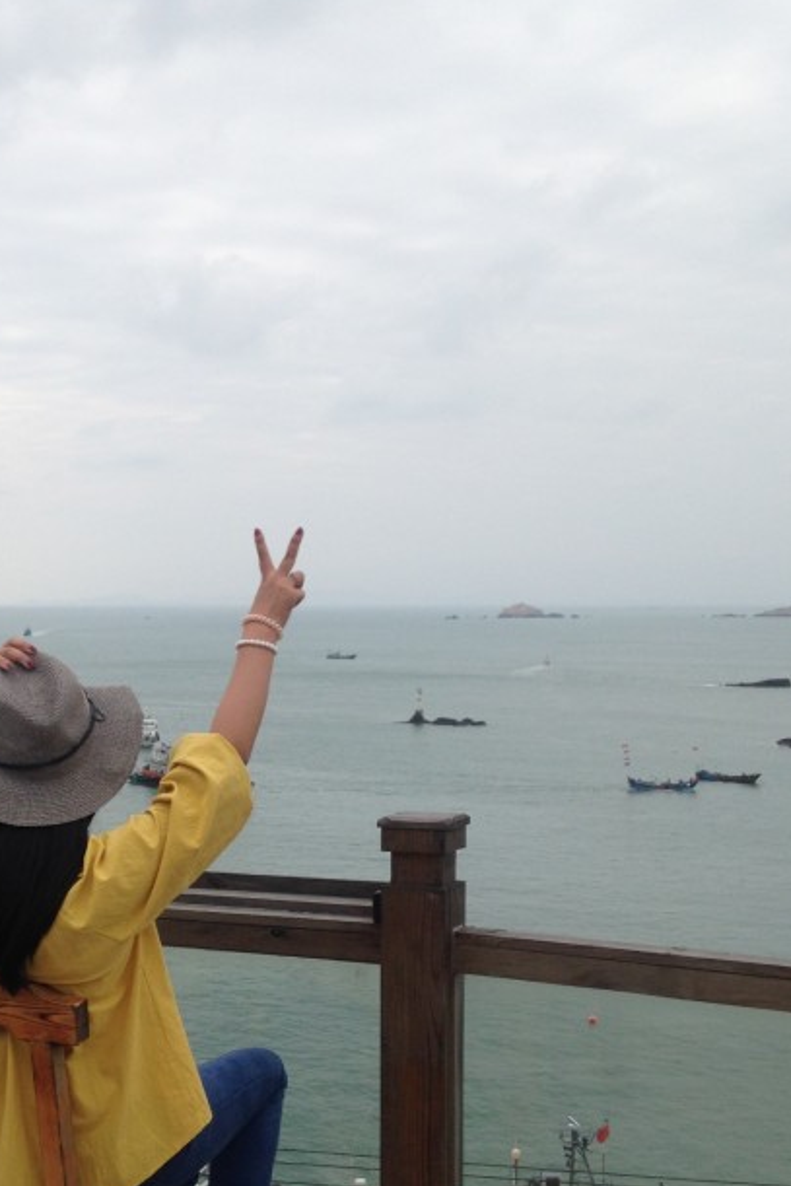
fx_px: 1680
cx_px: 227
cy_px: 716
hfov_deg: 26.3
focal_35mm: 51
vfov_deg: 38.7
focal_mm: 4.12
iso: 50
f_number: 2.4
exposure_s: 1/1748
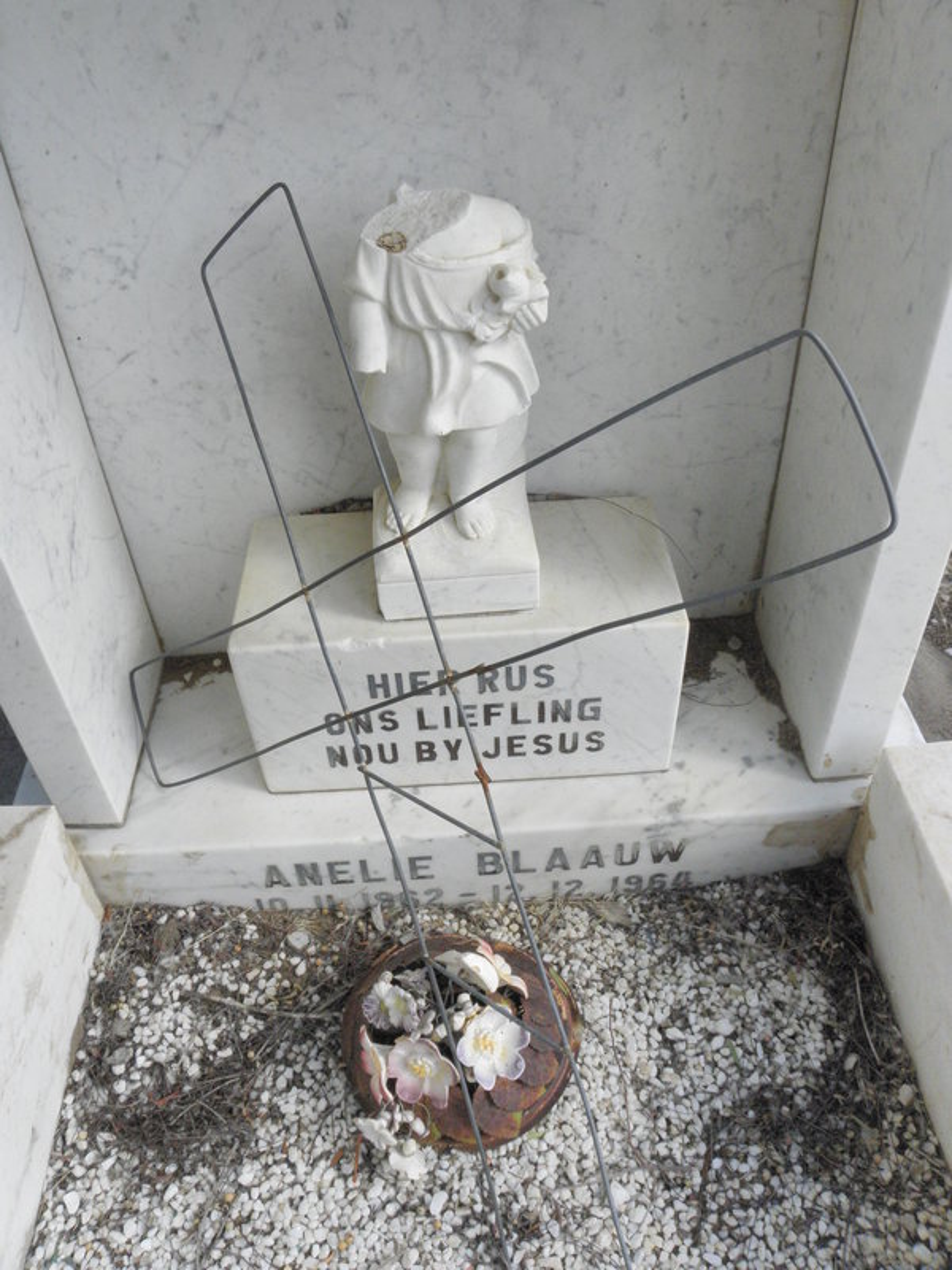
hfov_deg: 53.1
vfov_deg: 67.3
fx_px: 953
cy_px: 635
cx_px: 476
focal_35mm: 26
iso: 200
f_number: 6.3
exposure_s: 1/400
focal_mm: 4.6
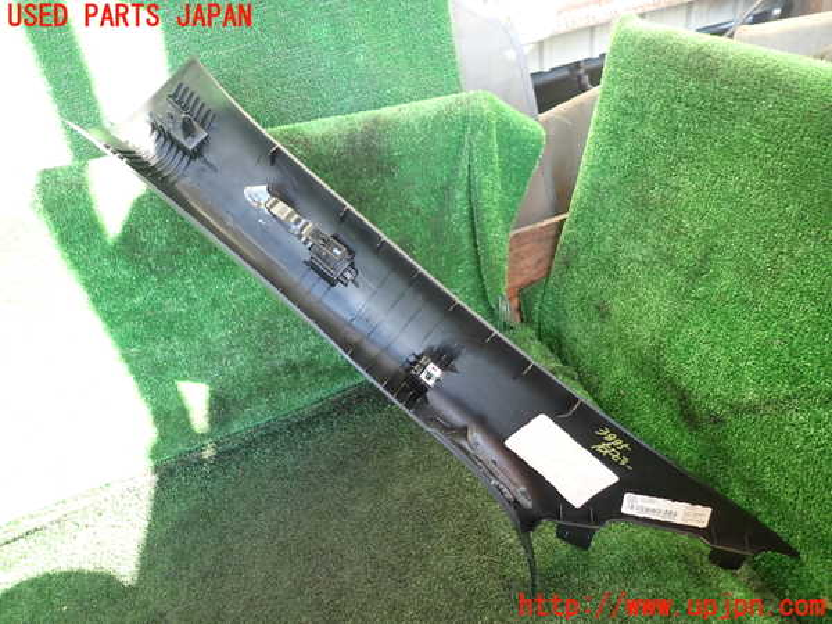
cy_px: 312
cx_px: 416
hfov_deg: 69.4
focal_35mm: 25
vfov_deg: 54.9
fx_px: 601
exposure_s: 1/60
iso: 125
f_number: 2
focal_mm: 4.5
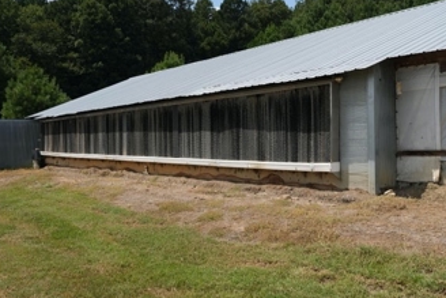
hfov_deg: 51.7
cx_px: 258
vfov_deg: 36.0
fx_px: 459
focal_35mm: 37
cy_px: 139
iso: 320
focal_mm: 30
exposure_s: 1/4000
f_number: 4
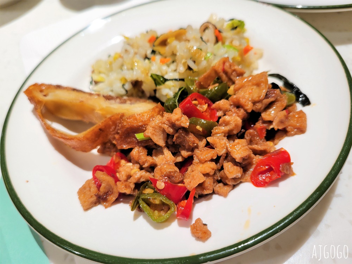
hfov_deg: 67.3
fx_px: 264
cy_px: 132
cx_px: 176
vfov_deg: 53.1
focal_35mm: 26
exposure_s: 1/120
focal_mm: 5.4
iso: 160
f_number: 1.8
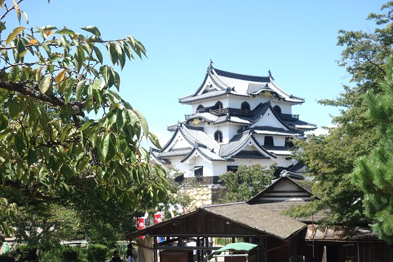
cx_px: 196
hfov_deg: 36.2
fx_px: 600
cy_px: 131
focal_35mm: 55
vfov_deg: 24.6
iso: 80
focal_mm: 20.41
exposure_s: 1/200
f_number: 5.6
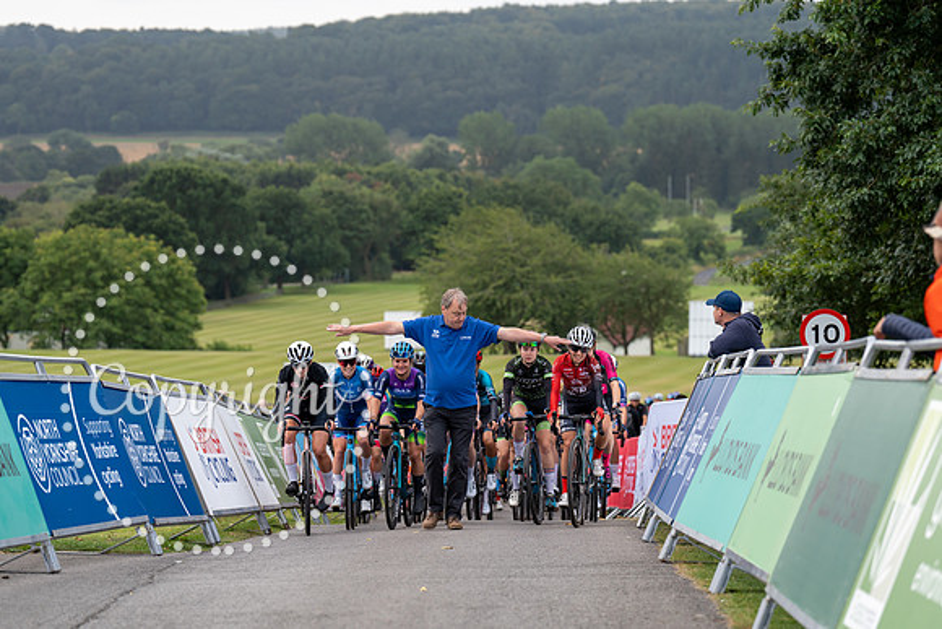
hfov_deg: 14.8
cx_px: 471
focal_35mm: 139
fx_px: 3638
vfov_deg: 9.9
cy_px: 314
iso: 200
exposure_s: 1/800
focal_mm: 139
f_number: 4
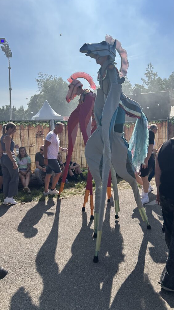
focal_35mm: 29
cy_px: 154
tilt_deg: -6.6
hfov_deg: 40.0
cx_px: 104
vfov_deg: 66.1
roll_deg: +1.4
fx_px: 238
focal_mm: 5.7
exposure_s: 1/6211
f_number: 1.5
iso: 50
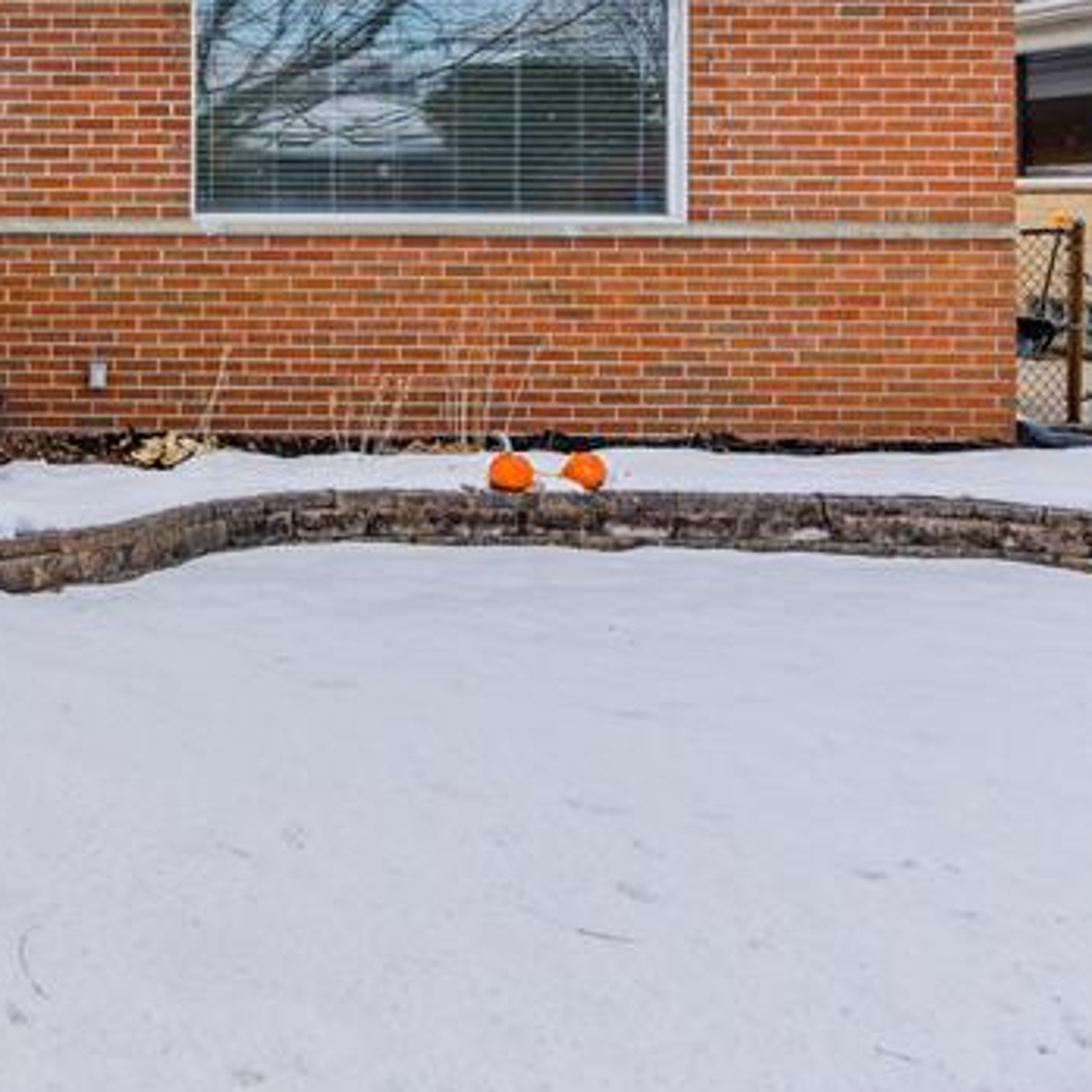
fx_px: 1428
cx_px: -69
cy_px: 191
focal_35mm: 40
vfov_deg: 39.9
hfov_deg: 36.4
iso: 400
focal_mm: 16
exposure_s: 1/1000
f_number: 8
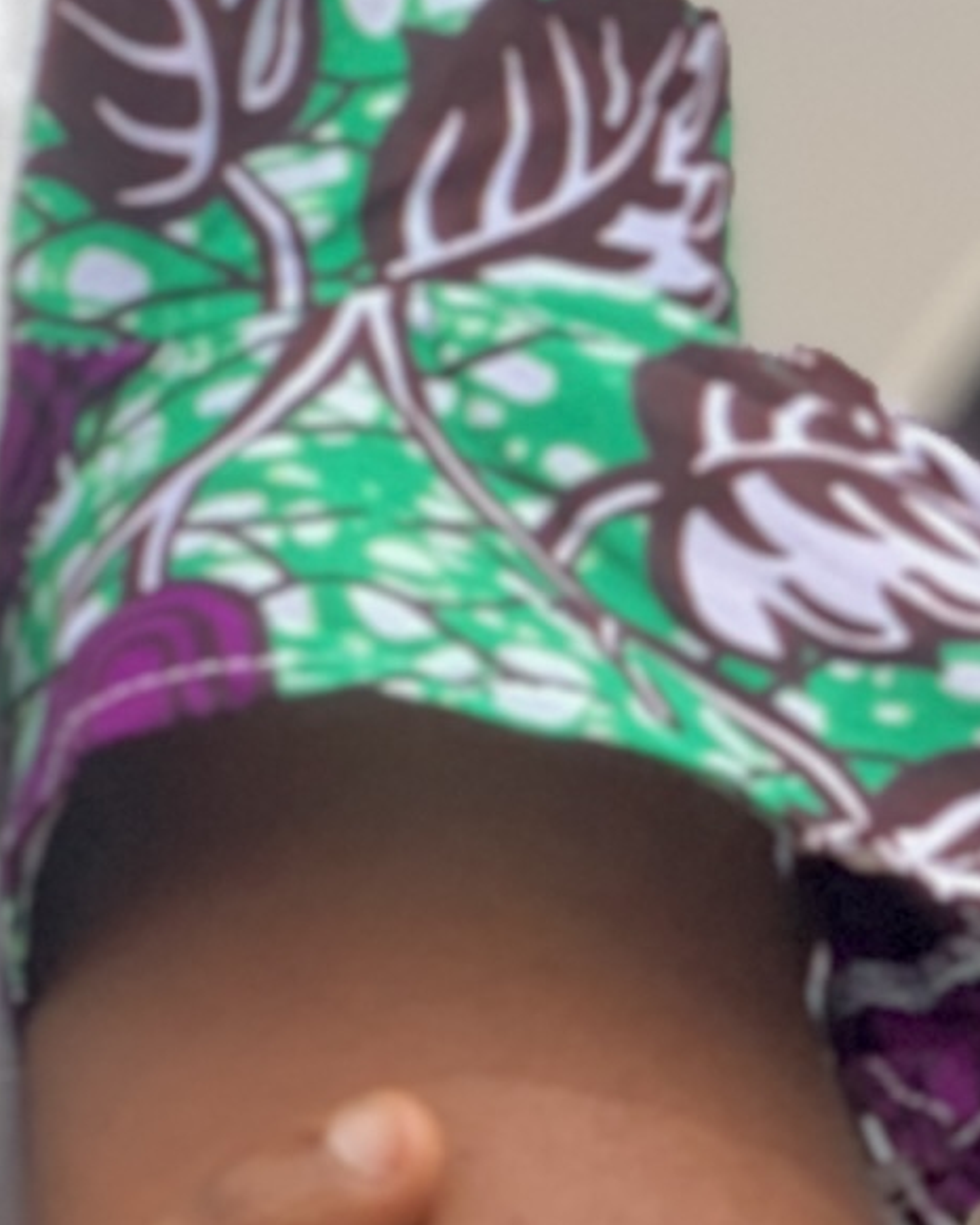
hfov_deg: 4.3
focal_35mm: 352
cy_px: -622
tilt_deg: -4.3
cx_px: -1342
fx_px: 12759
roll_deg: +1.0
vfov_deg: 5.4
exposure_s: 1/786
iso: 16
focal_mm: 6
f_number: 2.4
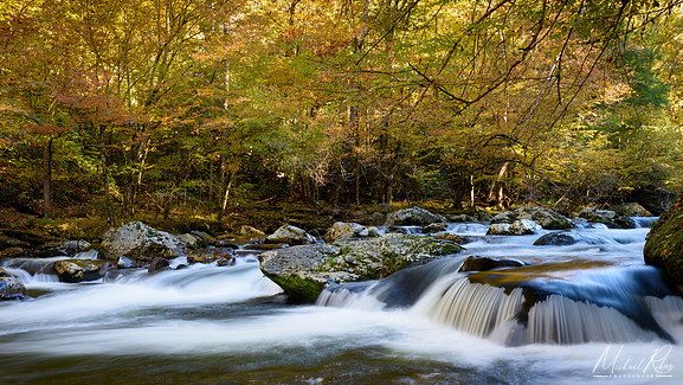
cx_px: 342
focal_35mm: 40
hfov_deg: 50.5
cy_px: 159
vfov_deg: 29.7
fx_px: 725
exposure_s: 1
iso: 64
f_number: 16
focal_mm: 38
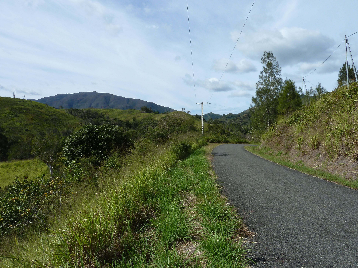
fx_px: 269
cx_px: 185
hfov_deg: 67.3
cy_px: 129
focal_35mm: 26
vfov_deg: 53.1
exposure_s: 1/400
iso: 80
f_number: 5
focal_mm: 4.1
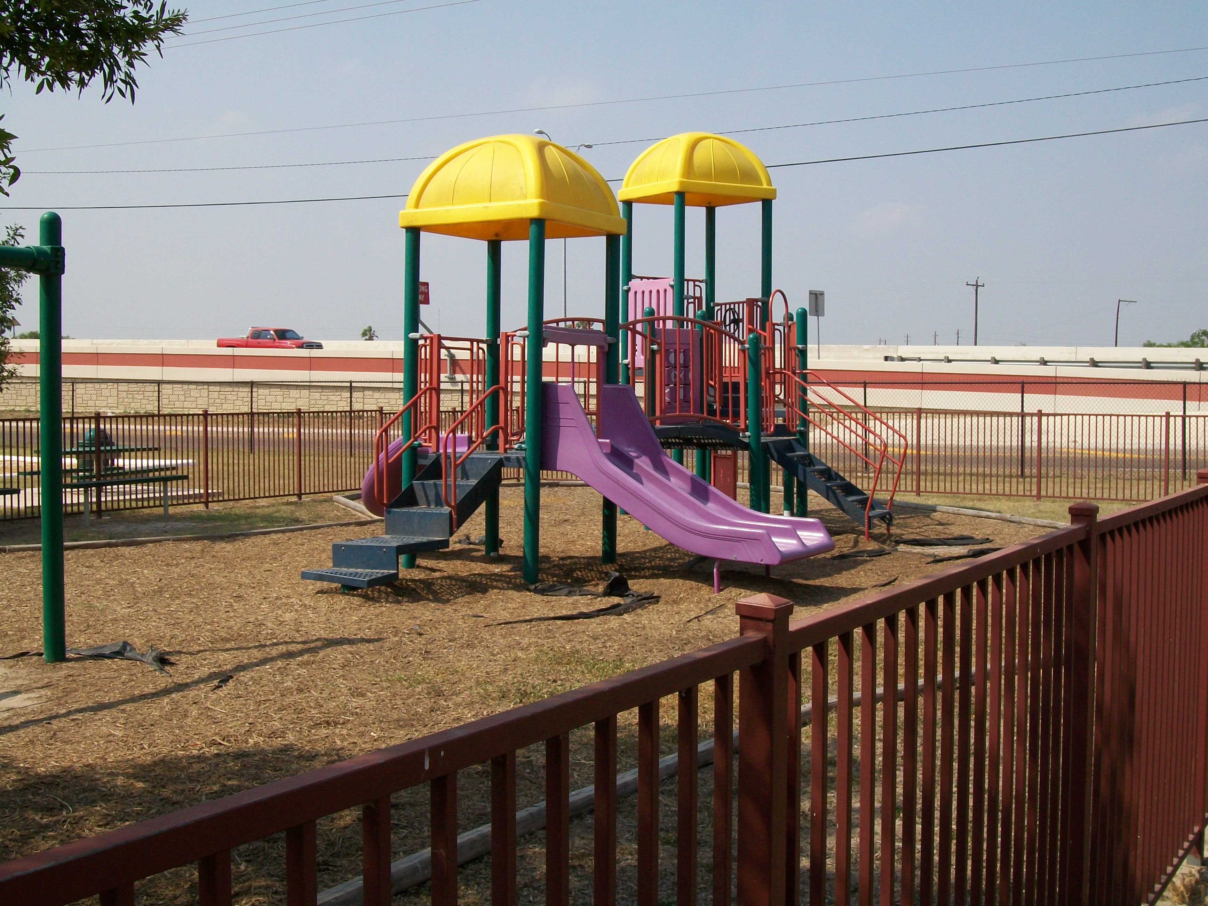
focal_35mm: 45
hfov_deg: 42.1
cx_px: 604
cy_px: 453
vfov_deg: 32.2
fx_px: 1570
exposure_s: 1/500
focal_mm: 7.6
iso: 64
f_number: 5.3
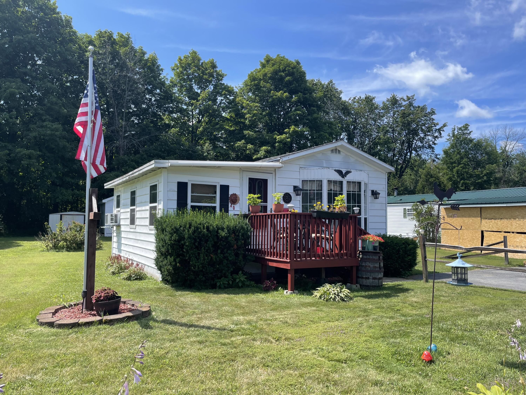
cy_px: 198
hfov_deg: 69.4
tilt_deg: +2.8
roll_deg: -1.5
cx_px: 263
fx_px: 380
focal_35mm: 25
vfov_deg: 54.9
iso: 32
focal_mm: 5.1
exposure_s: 1/1715
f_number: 1.6
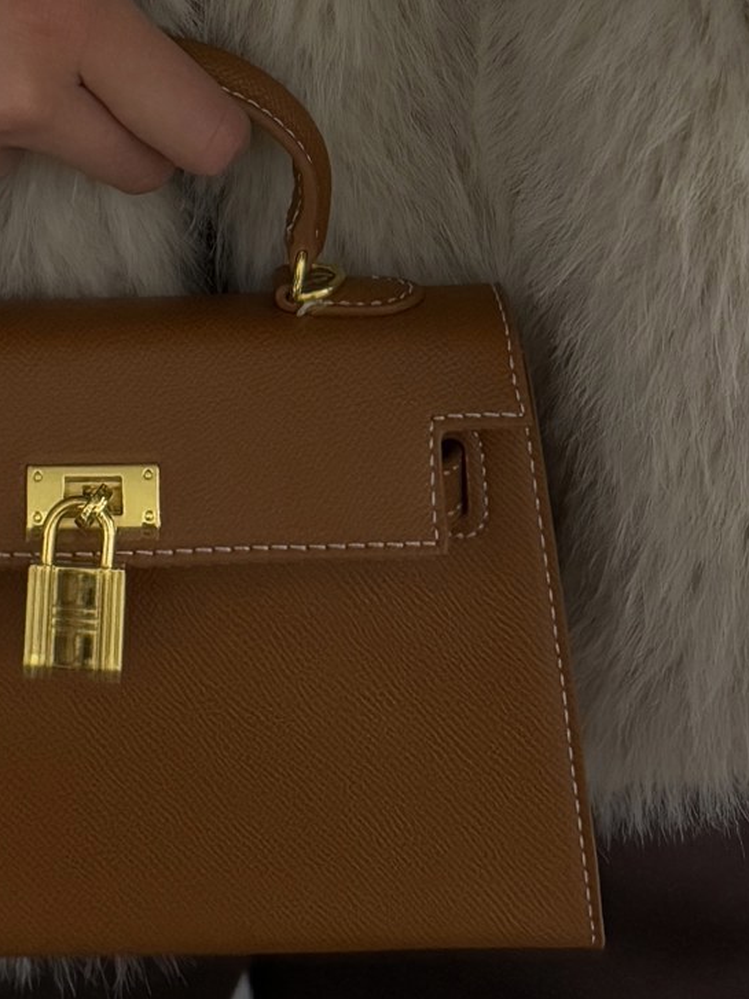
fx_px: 1905
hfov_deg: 21.8
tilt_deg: -29.8
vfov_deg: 26.5
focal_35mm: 66
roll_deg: +2.7
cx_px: 93
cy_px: -165
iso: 800
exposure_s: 1/57
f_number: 1.78
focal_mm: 6.76
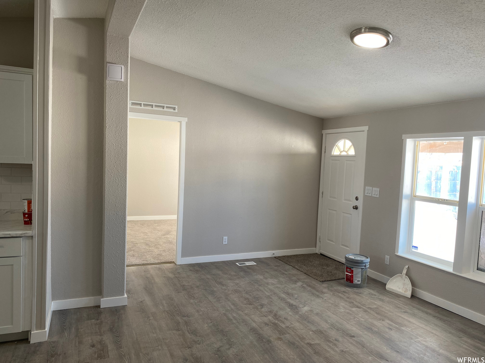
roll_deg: -2.9
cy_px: 182
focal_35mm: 26
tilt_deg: -5.0
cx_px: 242
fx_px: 364
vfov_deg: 53.1
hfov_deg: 67.3
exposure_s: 1/121
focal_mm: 4.25
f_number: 1.8
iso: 64
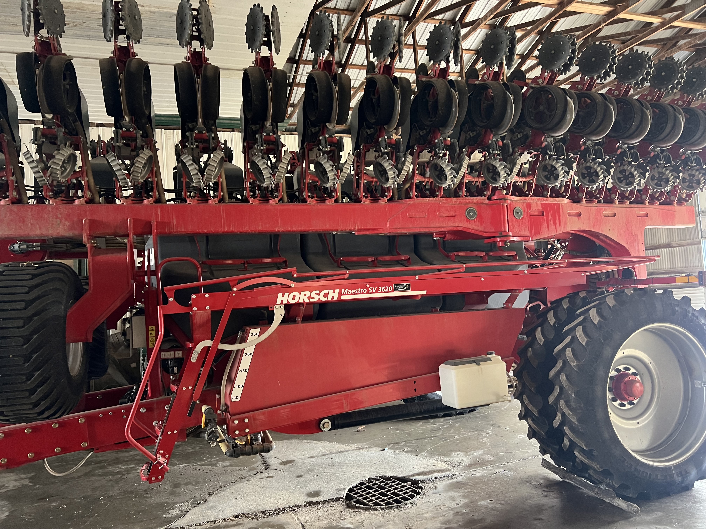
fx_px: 530
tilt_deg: +3.5
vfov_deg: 53.1
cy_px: 264
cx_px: 353
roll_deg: +3.5
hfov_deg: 67.3
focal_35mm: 26
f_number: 1.5
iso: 500
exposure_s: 1/43
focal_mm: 5.7
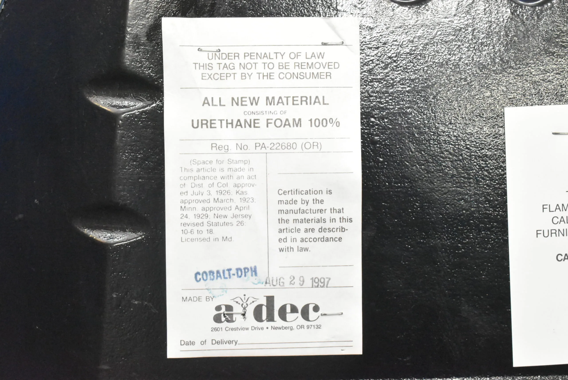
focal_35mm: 68
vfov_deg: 20.2
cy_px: 190
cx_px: 284
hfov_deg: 29.8
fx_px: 1066
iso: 9000
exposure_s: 1/80
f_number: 8
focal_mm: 45
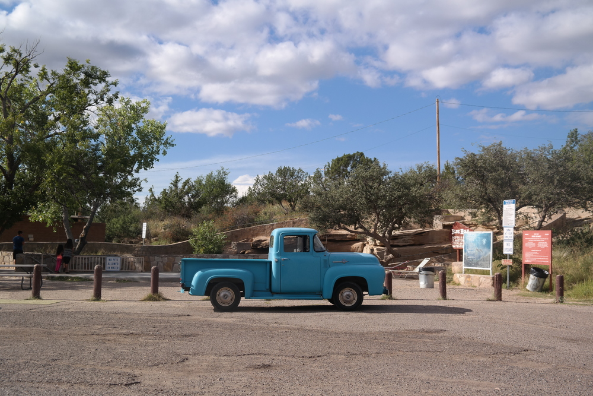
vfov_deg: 29.3
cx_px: 296
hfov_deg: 42.7
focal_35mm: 46
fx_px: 758
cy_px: 198
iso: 100
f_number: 7.1
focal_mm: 30
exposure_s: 1/320
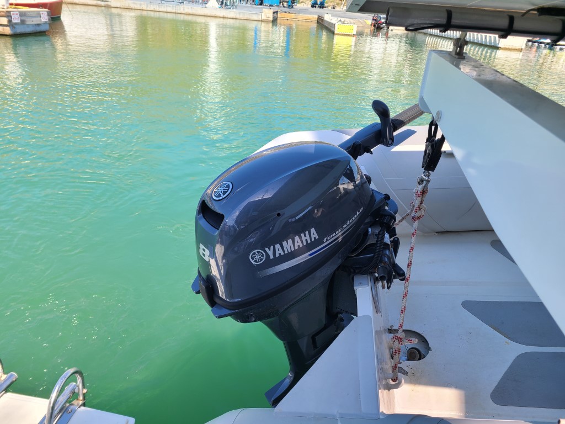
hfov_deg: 67.3
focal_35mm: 26
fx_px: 424
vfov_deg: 53.1
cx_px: 282
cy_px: 212
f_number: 1.8
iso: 40
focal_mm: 5.4
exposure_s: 1/655
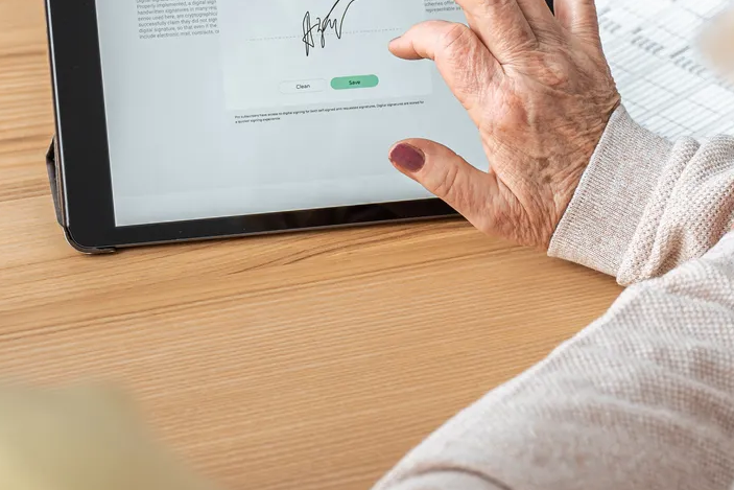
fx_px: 2284
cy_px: 165
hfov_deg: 18.3
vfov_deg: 12.2
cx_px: 388
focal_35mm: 112
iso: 160
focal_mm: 41
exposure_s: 1/200
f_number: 3.2
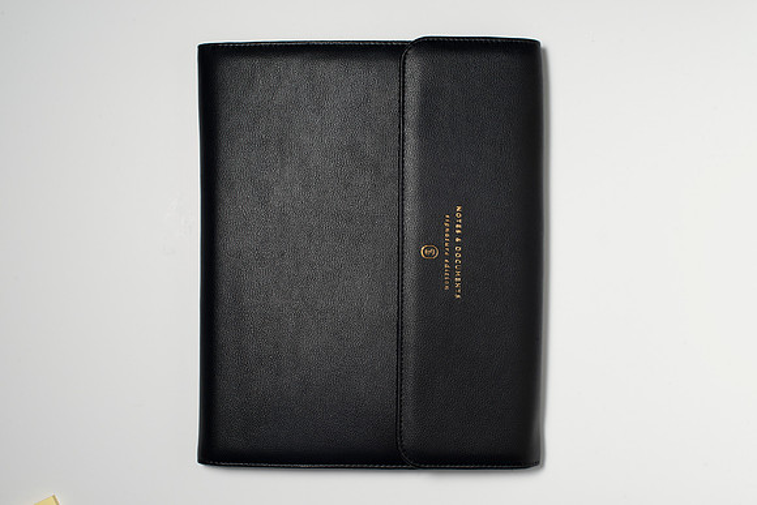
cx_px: 378
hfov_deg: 37.5
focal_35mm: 53
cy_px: 262
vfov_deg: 25.5
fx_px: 1116
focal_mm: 50
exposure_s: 1/200
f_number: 11
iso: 200
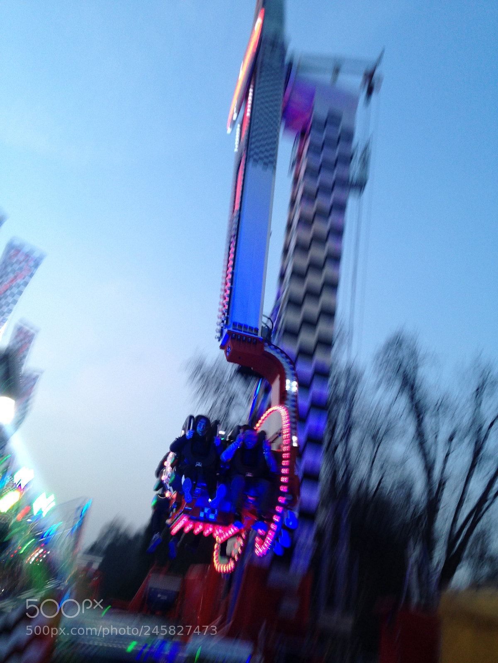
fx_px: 633
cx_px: 249
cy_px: 332
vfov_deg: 55.4
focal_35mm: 33
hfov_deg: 42.9
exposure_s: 1/30
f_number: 2.4
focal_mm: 4.12
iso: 50
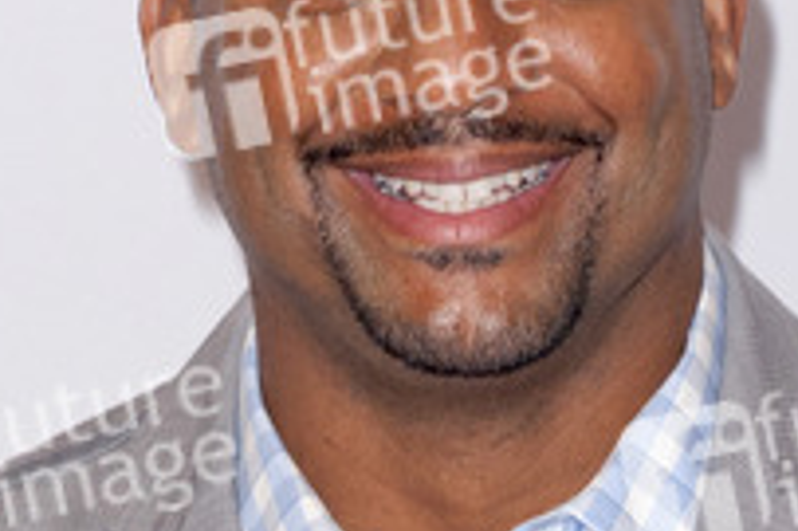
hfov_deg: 14.9
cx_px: 466
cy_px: 264
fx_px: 3056
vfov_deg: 9.9
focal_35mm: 138
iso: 640
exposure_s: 1/400
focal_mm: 70
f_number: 4.5
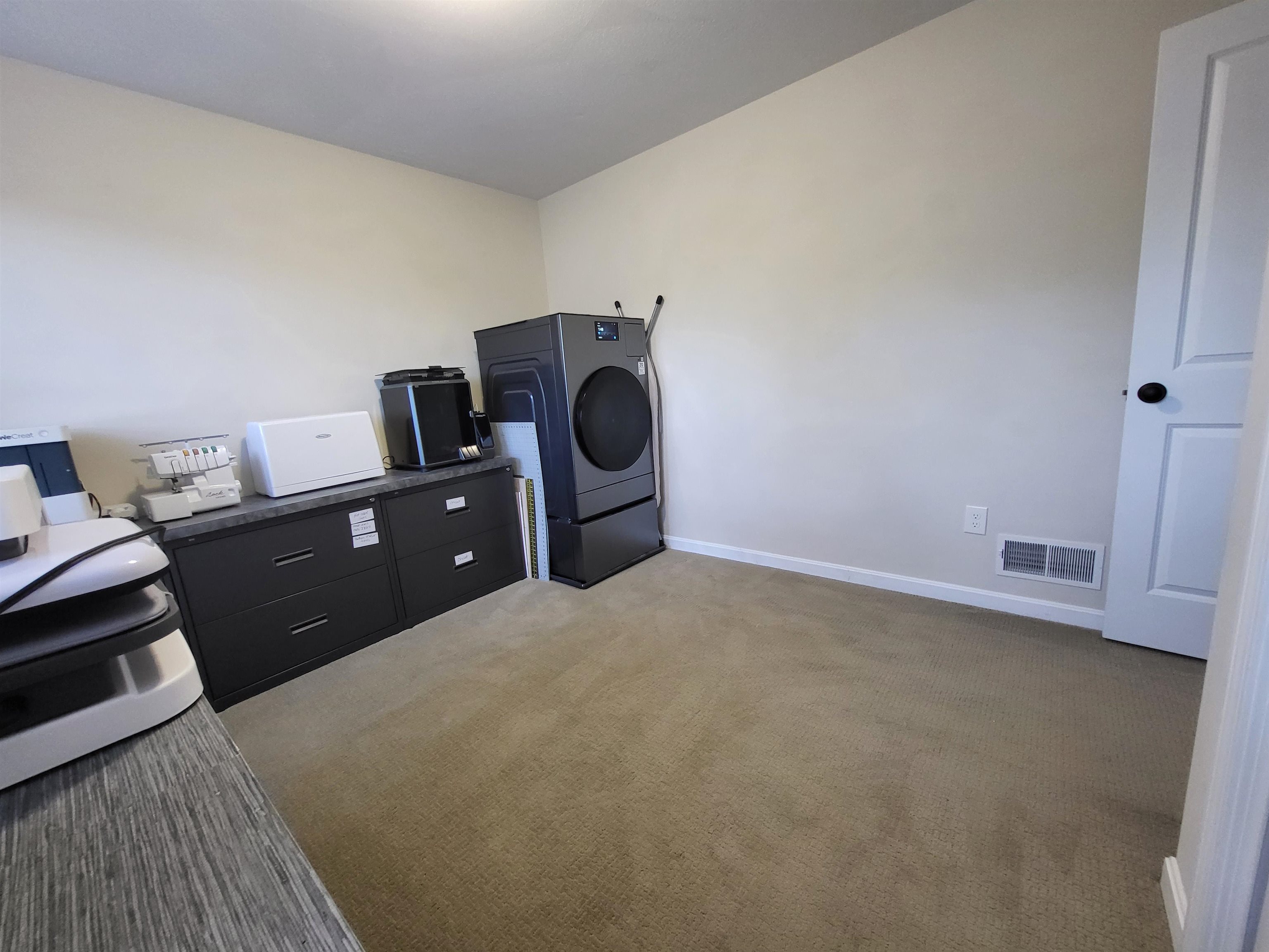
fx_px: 477
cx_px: 634
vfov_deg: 89.9
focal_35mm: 13
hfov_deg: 106.2
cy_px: 476
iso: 320
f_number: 2.2
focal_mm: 1.74
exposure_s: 1/30
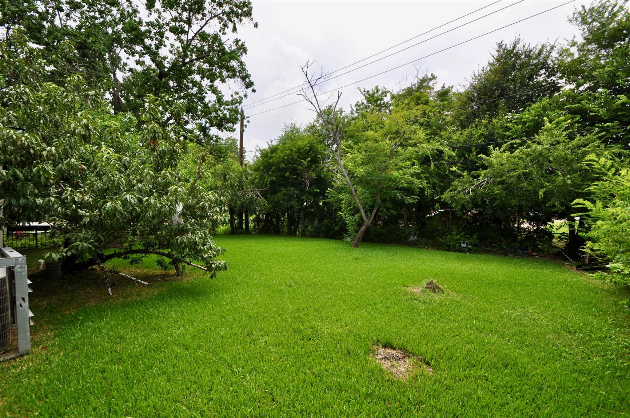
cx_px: 315
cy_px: 209
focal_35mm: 15
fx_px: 262
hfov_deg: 100.5
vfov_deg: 77.2
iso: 200
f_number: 7.1
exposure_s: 1/200
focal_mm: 10
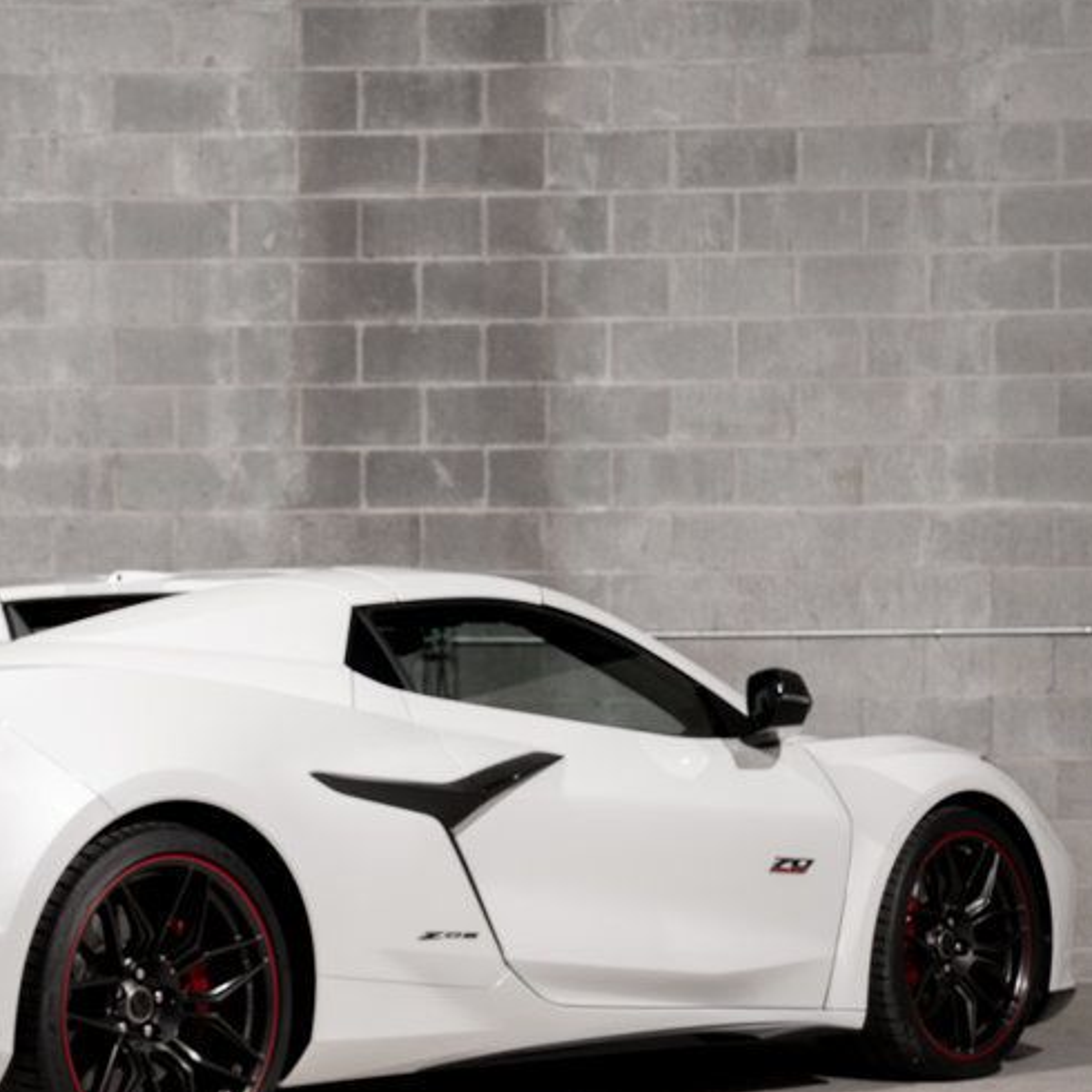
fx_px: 3676
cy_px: 745
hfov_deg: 16.8
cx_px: 230
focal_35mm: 103
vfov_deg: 16.8
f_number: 9
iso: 160
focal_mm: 58
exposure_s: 1/50
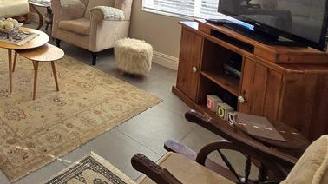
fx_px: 261
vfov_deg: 33.9
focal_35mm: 30
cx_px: 13
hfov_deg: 53.2
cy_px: -16
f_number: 2.2
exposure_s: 1/196
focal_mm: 2.2
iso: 50
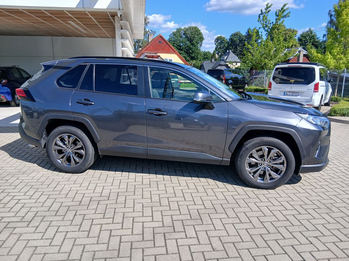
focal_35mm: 26
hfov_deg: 67.3
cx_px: 174
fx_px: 262
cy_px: 130
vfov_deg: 53.1
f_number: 1.8
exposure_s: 1/333
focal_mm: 3.98
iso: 20
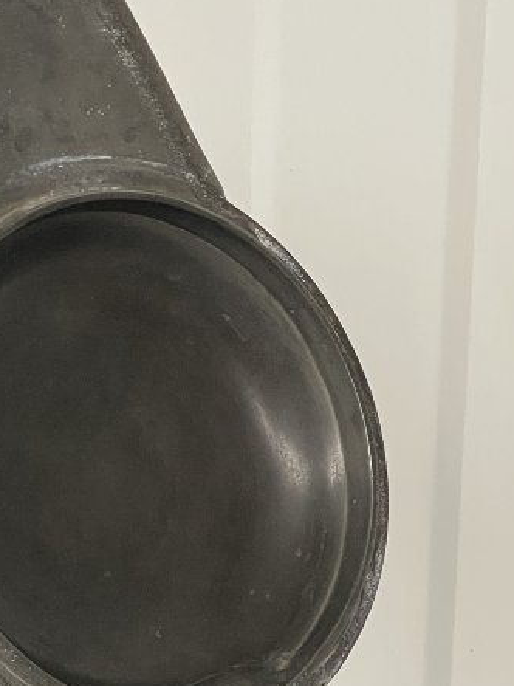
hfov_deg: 10.5
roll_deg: -1.9
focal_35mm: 141
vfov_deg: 13.8
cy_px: 671
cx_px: 392
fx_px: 2793
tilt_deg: -26.0
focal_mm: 6
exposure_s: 1/73
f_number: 2
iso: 200
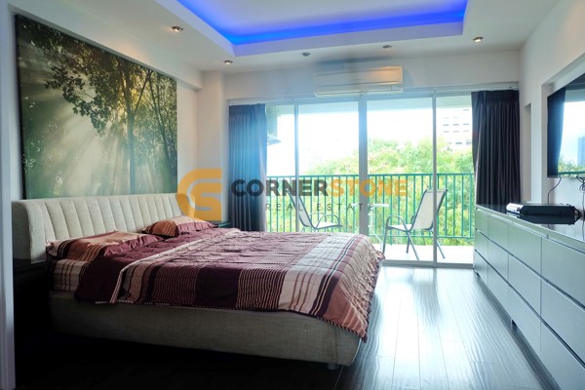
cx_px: 292
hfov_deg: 73.7
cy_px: 195
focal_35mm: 24
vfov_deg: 53.1
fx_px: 390
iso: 200
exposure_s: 1/75
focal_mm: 16
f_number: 3.5
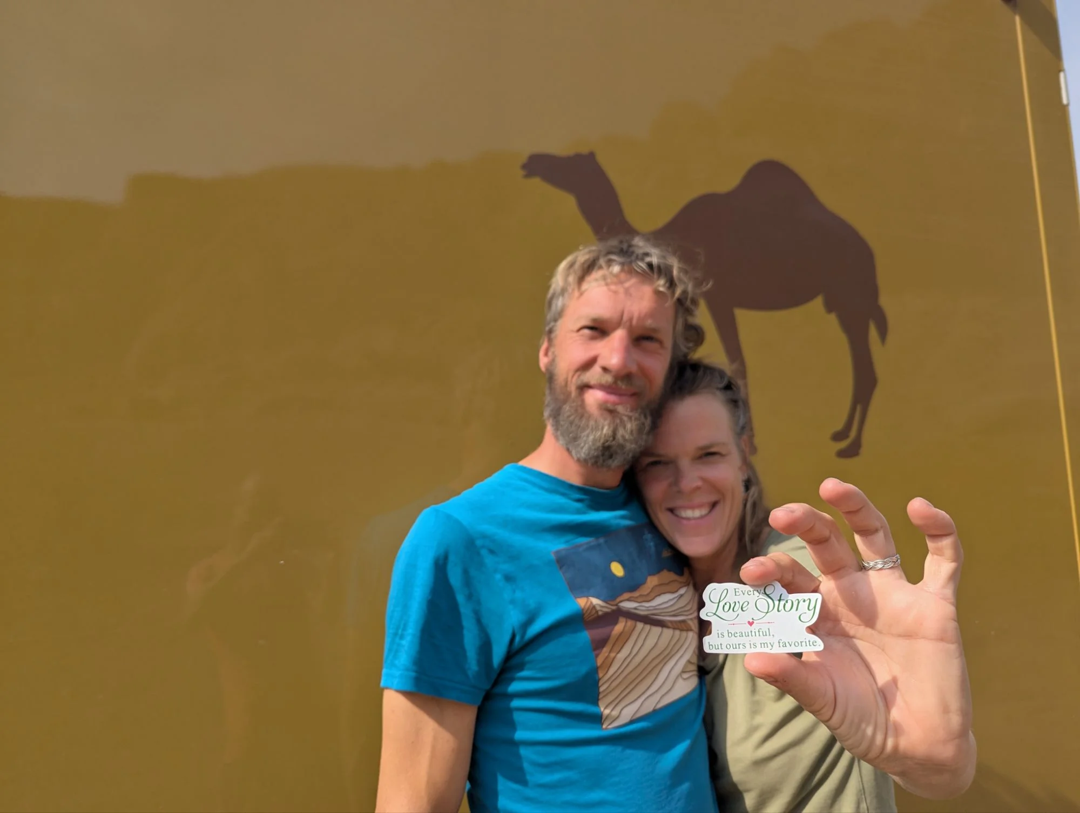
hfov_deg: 71.5
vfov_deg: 56.9
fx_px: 750
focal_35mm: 24
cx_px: 540
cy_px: 406
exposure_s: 1/2632
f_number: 1.85
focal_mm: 6.81
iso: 44
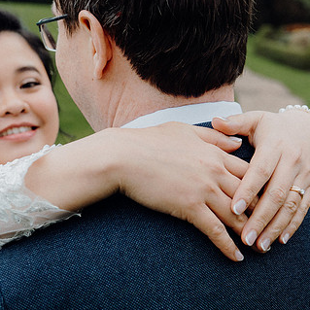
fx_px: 659
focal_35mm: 65
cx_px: 125
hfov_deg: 26.4
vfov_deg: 26.5
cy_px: 145
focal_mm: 28
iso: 640
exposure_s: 1/160
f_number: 3.5
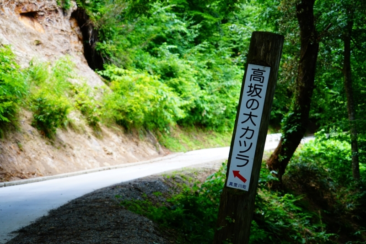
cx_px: 183
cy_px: 122
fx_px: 732
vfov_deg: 18.9
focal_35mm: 72
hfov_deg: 28.1
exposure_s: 1/90
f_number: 5.6
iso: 320
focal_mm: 72
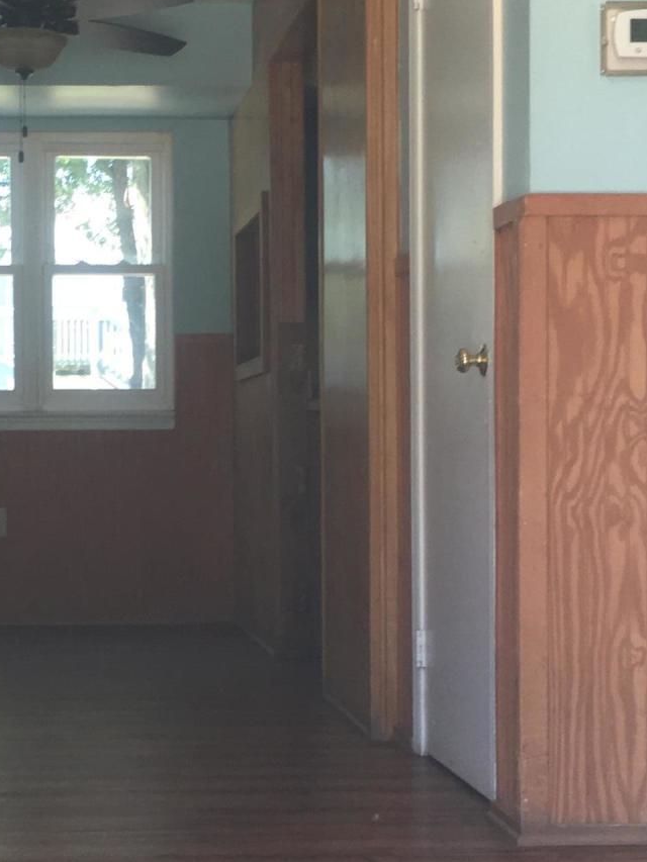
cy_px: 444
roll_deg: -0.8
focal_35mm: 68
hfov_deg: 21.2
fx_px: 1694
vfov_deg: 28.6
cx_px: 86
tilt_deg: +3.0
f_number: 2.2
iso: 40
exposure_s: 1/120
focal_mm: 4.15
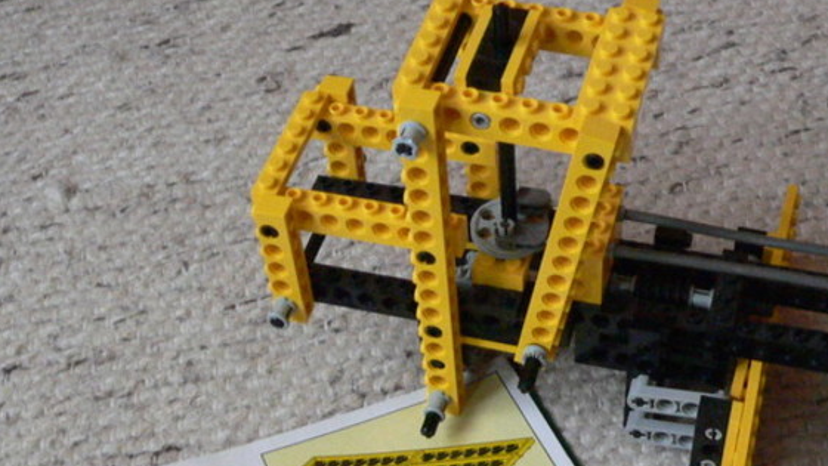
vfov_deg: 18.7
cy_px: 455
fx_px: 1383
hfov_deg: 33.2
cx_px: 522
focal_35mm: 63
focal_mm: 6
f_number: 2.8
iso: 400
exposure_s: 1/10
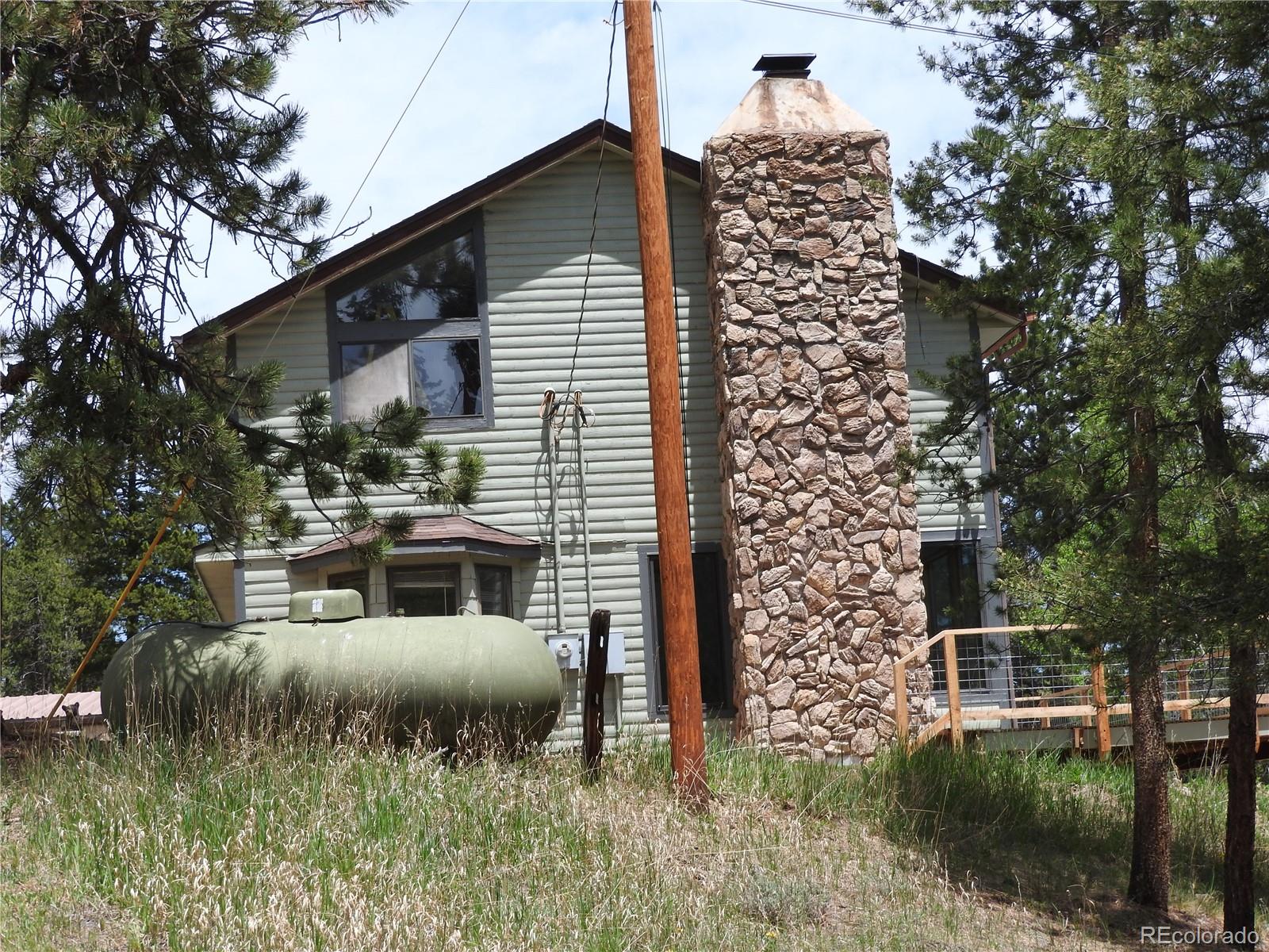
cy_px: 476
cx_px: 634
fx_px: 2566
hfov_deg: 27.8
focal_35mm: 70
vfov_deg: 21.0
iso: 100
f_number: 4.5
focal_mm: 12.5
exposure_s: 1/640
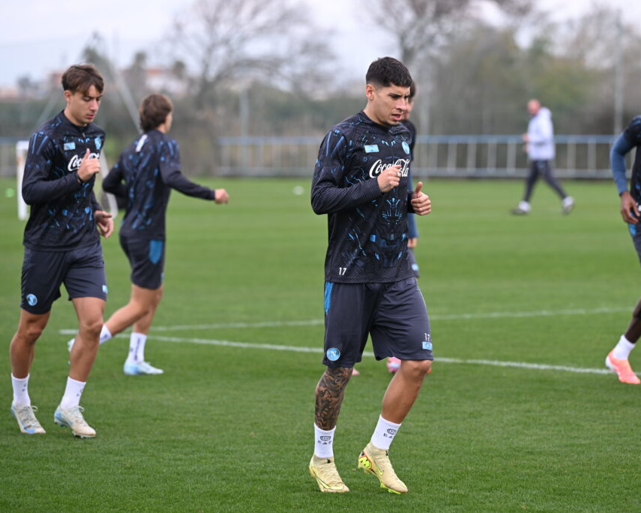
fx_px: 3965
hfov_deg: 9.2
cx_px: 372
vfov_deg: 7.4
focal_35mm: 209
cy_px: 256
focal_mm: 185
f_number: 4
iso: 400
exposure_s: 1/1250
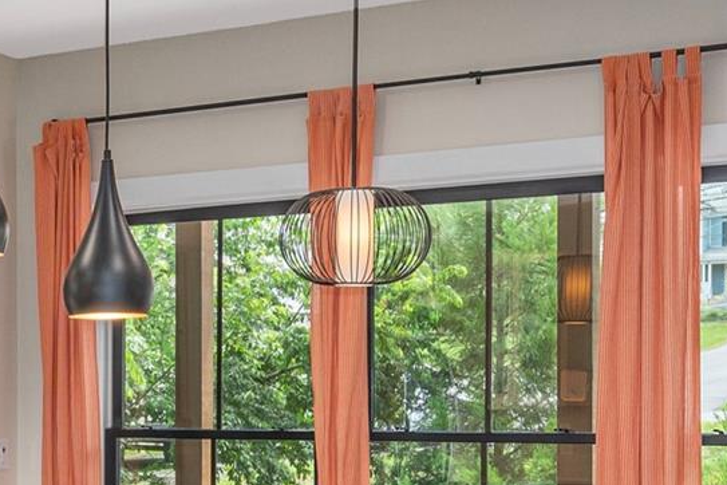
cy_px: 400
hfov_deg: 21.9
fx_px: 1676
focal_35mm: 83
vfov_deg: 16.3
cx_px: -232
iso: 320
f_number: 8
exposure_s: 1/100
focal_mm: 22
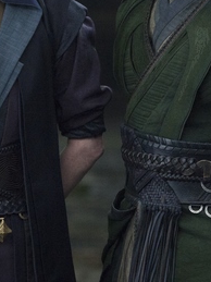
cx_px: 62
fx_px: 2326
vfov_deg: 6.9
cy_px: 83
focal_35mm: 286
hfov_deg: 5.2
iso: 2500
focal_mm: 110
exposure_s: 1/160
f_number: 2.8
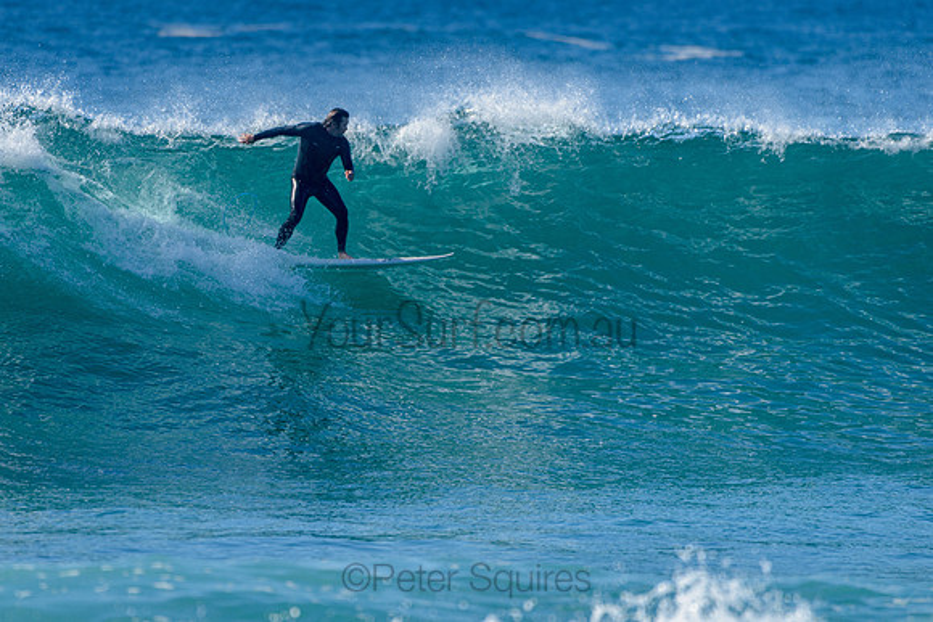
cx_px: 372
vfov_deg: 2.2
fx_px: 15885
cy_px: 321
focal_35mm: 613
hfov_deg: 3.4
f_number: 5.6
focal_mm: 500
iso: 180
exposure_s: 1/2000
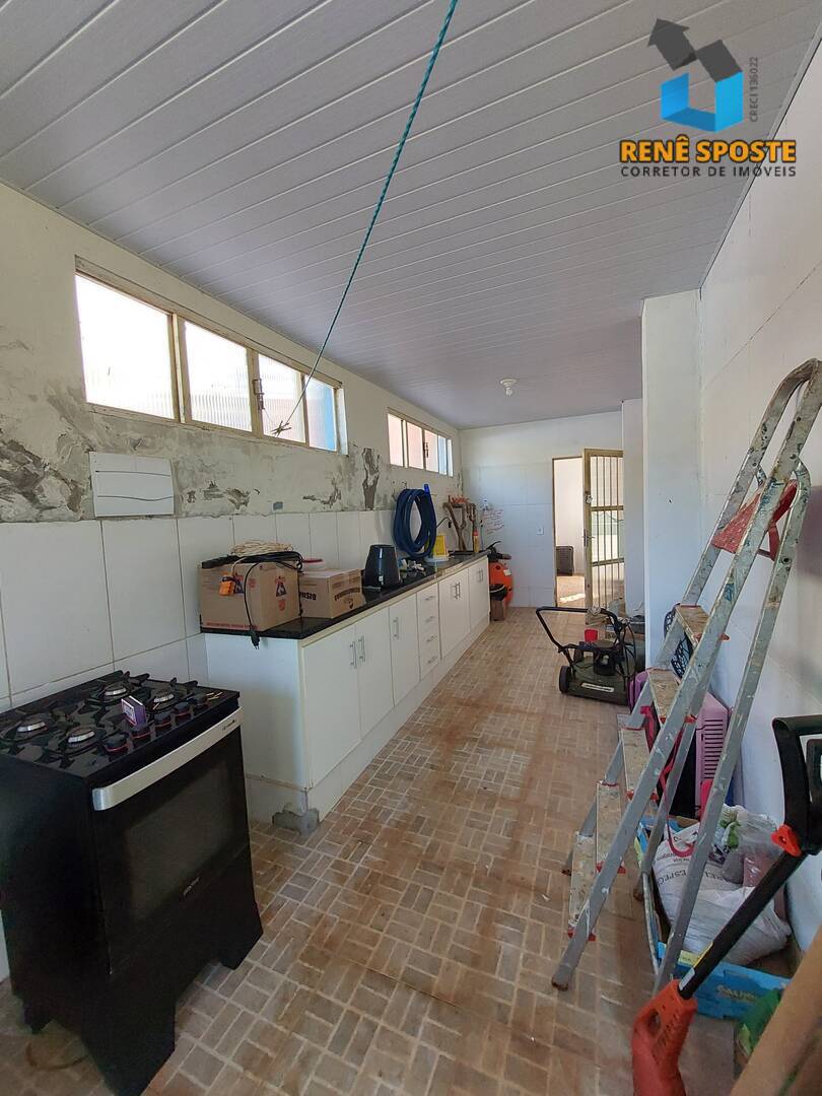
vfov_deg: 106.2
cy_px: 548
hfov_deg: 89.9
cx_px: 411
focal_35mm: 13
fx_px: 412
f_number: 2.2
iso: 160
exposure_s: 1/60
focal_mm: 1.74
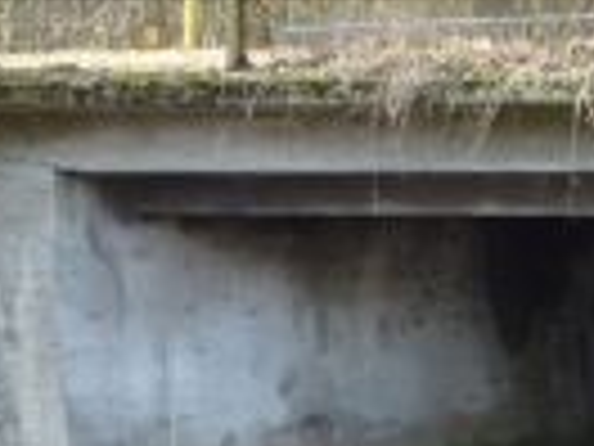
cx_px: 544
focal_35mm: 116
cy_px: 216
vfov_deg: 12.8
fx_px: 1991
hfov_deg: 16.7
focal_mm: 5.2
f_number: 3.3
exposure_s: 1/100
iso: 100
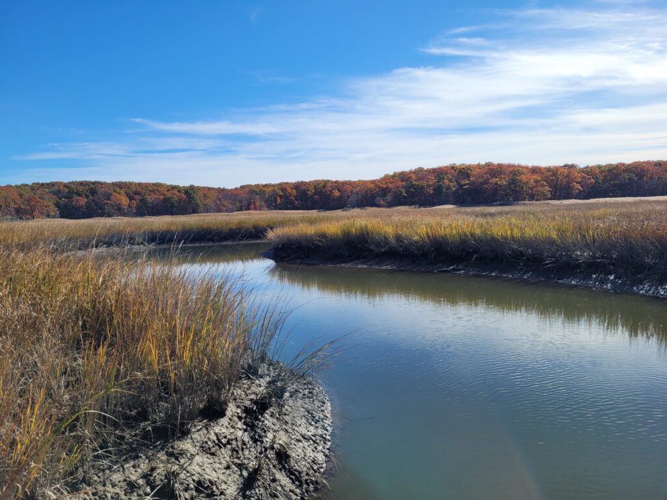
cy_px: 250
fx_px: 501
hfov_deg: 67.3
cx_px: 334
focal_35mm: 26
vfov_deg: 53.1
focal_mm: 5.4
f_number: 1.8
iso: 40
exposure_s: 1/3050
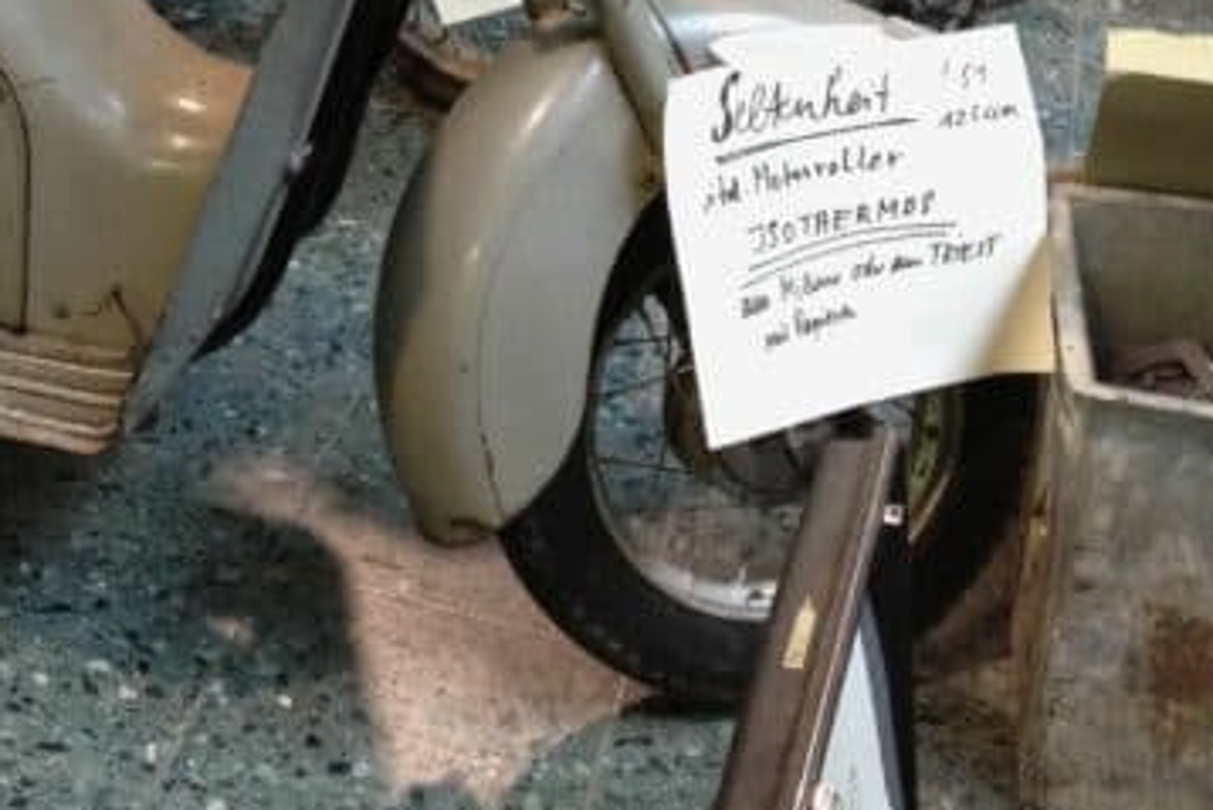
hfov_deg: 24.7
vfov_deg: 17.1
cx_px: -10
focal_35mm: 78
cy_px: -34
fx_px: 2629
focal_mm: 4.28
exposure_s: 1/20
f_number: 2.4
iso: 200
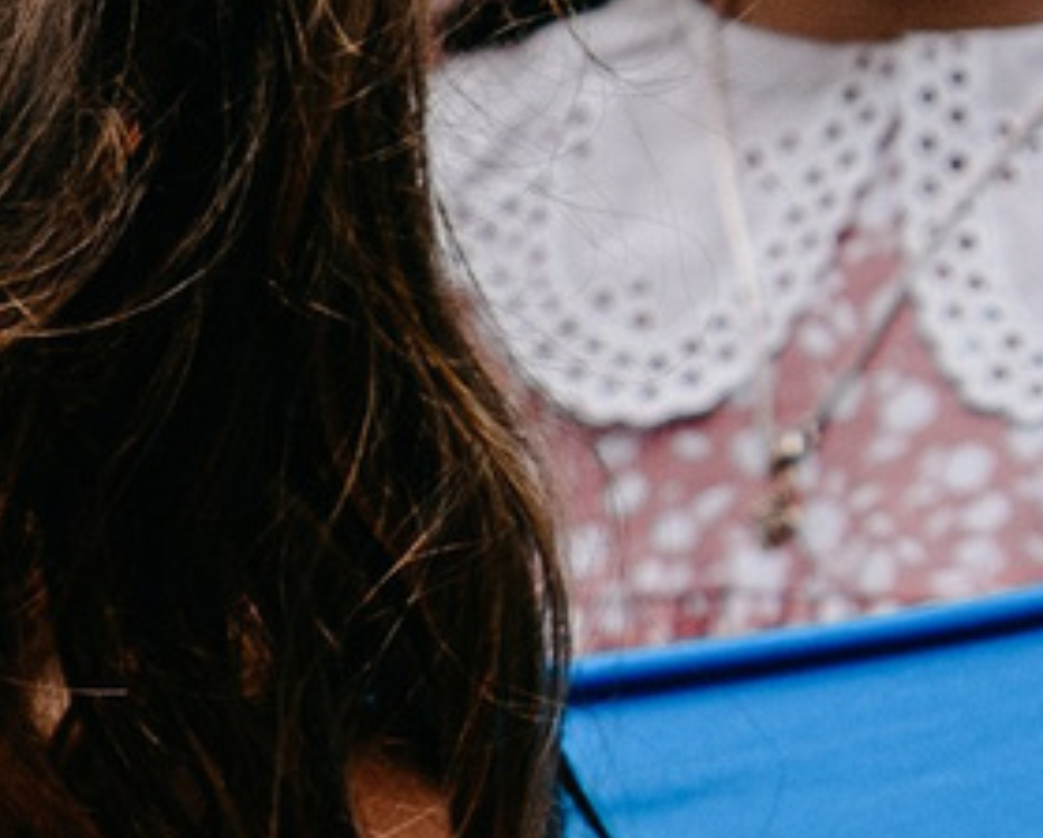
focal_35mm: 258
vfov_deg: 5.9
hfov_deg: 6.3
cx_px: -2916
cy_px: 1719
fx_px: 7975
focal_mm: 30
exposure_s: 1/160
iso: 160
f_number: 3.5
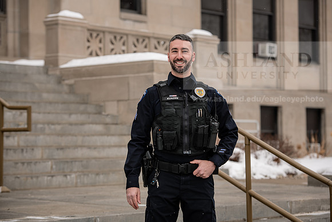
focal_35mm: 110
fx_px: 1015
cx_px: 166
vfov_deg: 12.5
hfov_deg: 18.6
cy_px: 111
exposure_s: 1/500
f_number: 4
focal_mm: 110
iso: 125
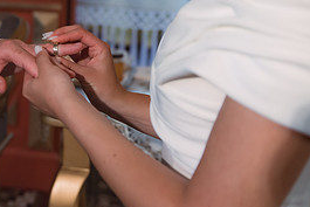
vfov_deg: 14.8
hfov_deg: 21.7
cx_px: 42
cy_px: 49
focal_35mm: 92
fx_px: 793
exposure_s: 1/200
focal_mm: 42
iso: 1600
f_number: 2.8
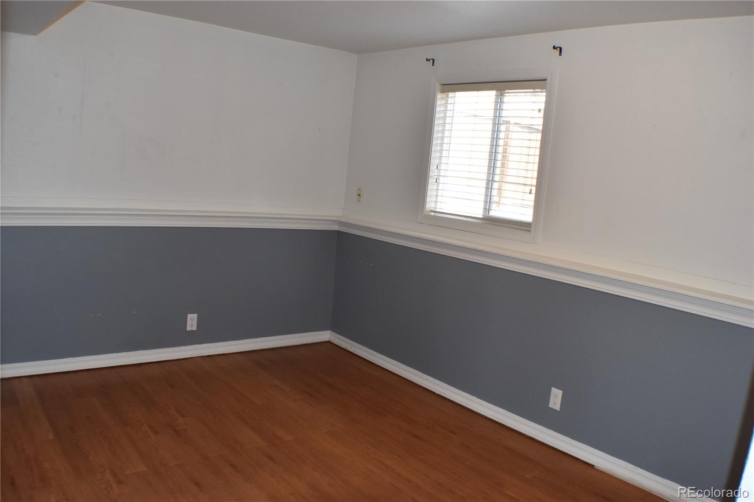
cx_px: 377
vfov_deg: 35.5
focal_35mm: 38
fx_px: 785
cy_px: 251
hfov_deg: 51.3
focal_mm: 25
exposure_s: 1/100
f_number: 5.6
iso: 800
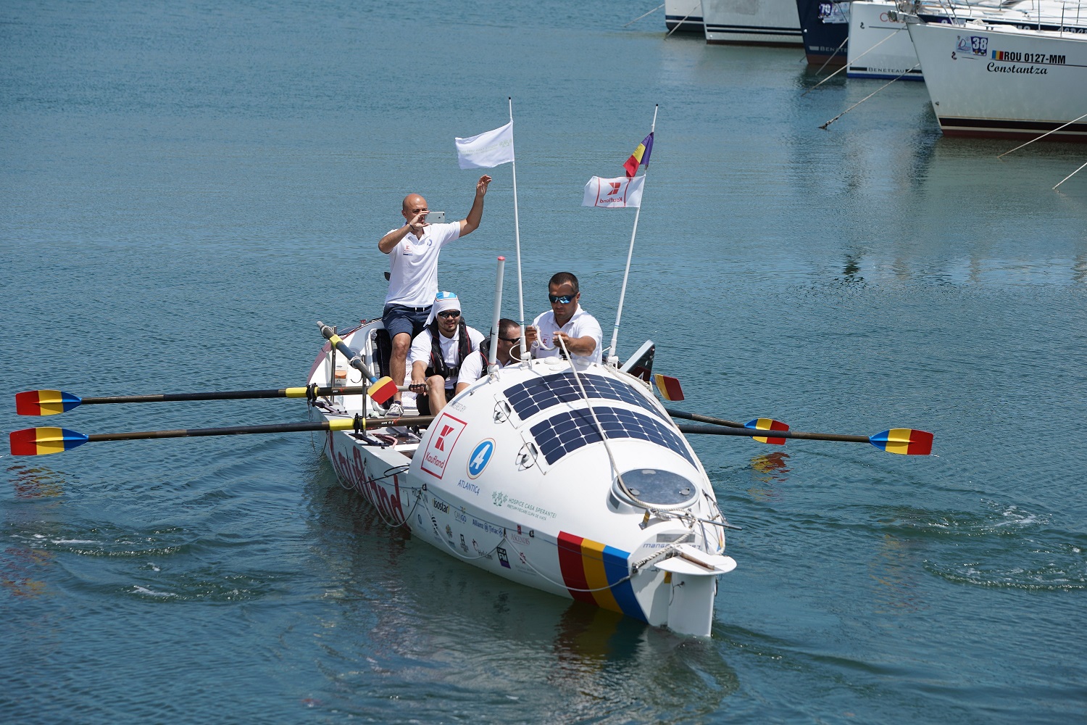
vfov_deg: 10.2
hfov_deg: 15.2
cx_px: 544
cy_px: 362
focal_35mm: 135
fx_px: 4076
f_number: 5.6
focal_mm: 135
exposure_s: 1/640
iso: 100
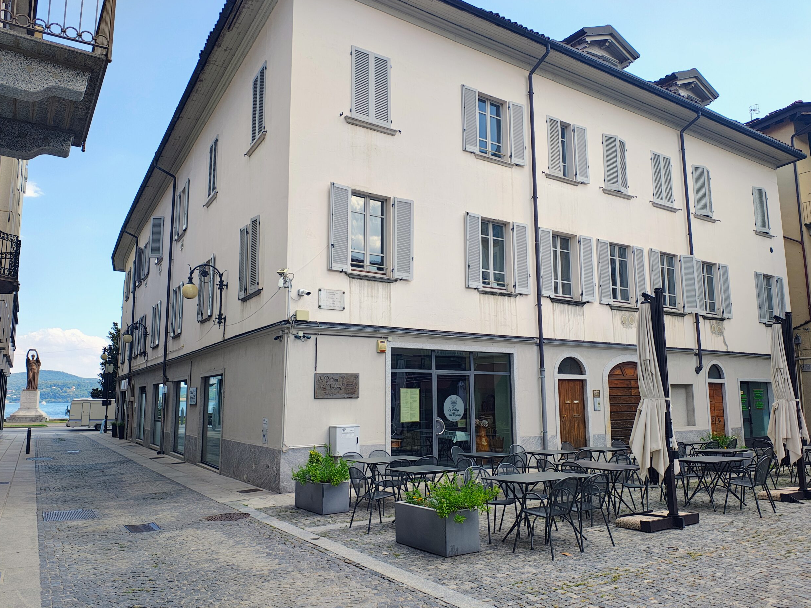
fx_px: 609
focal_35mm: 26
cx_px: 403
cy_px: 309
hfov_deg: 67.3
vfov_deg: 53.1
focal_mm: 5.89
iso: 100
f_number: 1.4
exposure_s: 1/544
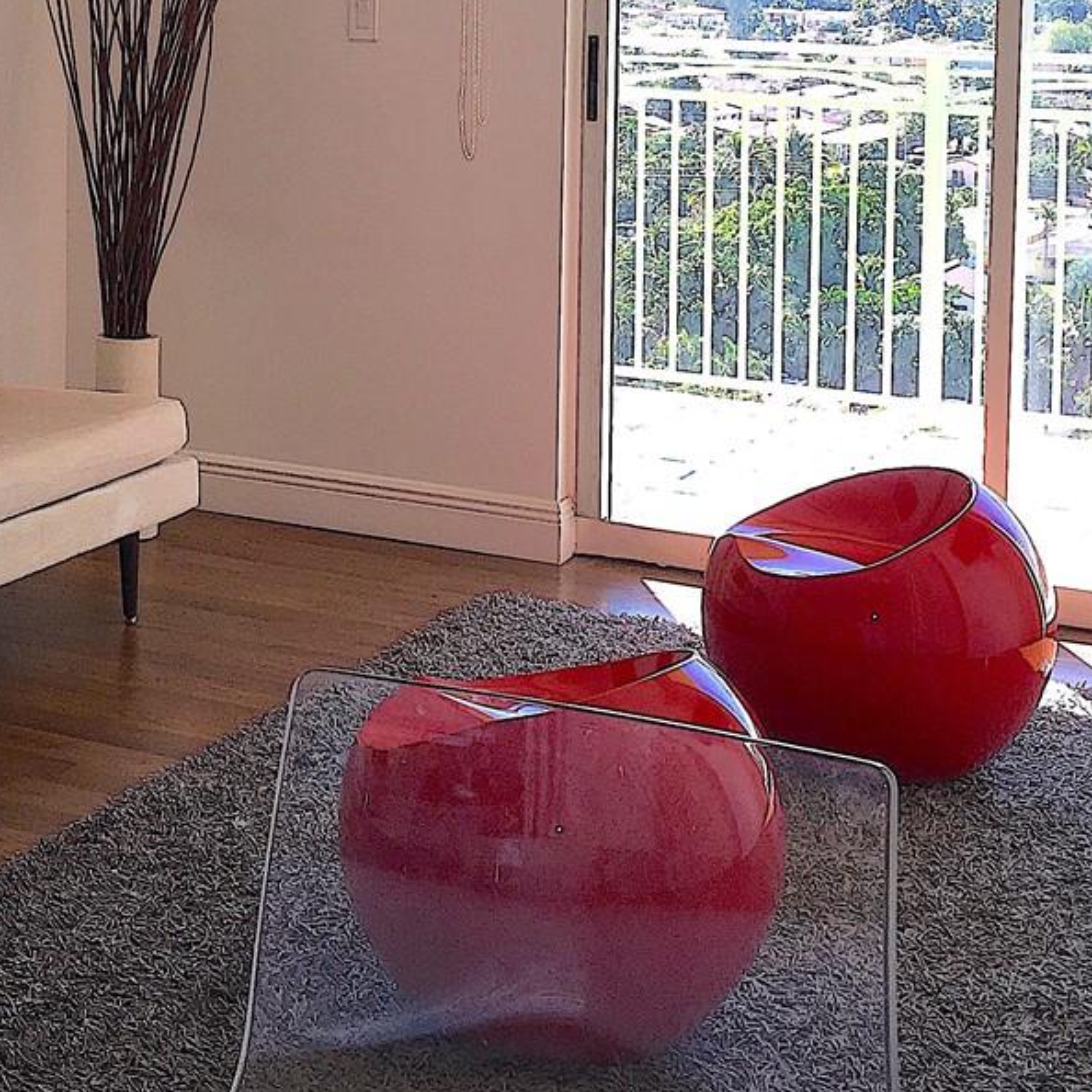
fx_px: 2463
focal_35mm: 69
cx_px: 371
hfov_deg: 24.9
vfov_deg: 24.4
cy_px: 143
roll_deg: -0.7
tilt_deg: -4.6
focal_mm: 4.15
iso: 25
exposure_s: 1/125
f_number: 2.2
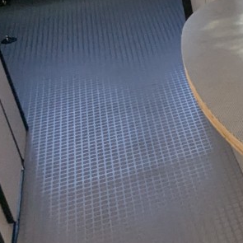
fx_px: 532
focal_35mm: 67
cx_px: 397
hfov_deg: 20.6
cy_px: 47
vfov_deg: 25.3
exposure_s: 1/99.6
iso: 137
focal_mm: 2.35
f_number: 2.2
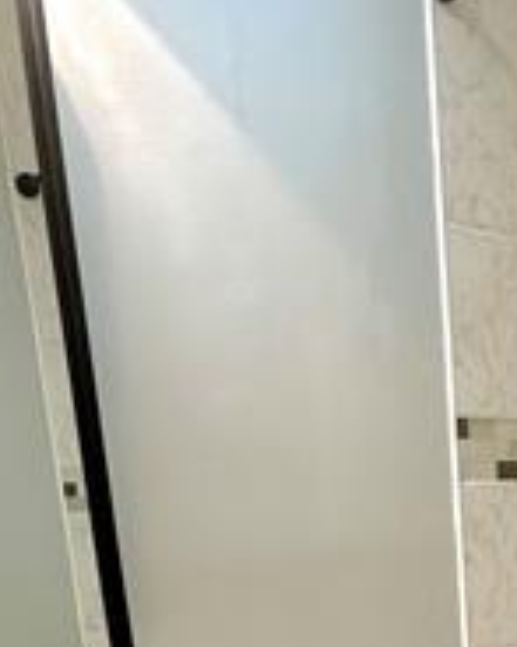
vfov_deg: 28.5
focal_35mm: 57
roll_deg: +2.1
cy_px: 784
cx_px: 506
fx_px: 1091
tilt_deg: -15.2
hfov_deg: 25.5
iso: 160
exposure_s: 1/60
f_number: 2.2
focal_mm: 2.22
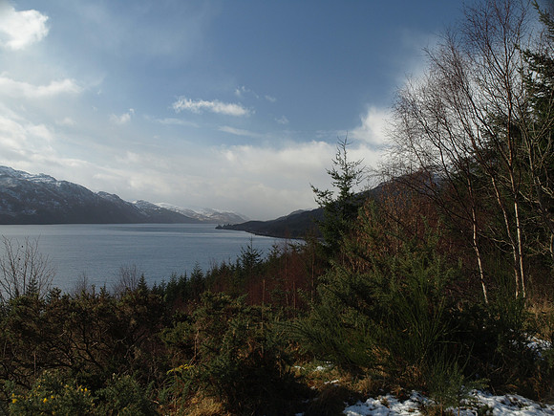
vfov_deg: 39.7
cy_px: 208
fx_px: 576
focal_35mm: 36
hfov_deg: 51.4
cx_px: 277
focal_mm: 18
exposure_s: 1/640
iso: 200
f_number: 4.5
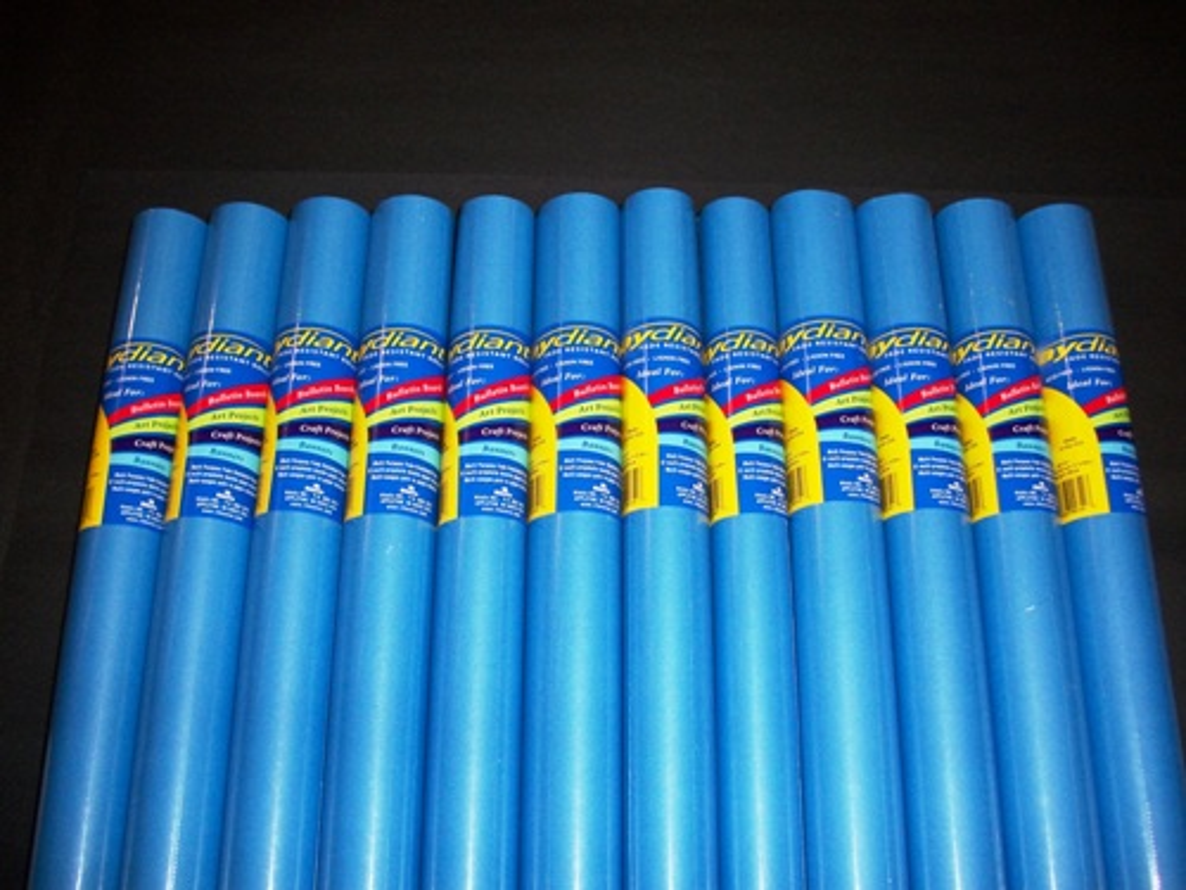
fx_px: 1199
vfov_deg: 40.7
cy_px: 445
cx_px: 593
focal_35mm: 35
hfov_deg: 52.6
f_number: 3.1
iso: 200
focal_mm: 6.3
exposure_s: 1/125
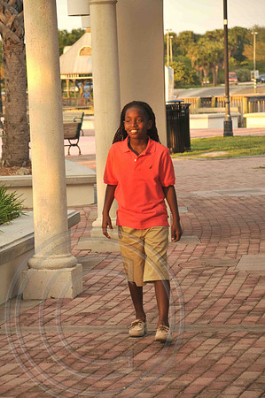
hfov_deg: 10.1
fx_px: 1494
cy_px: 199
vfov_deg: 15.2
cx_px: 132
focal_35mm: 135
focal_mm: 90
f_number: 5.6
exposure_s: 1/125
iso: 200
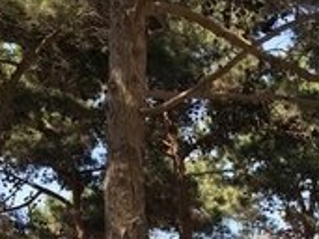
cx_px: 321
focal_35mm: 84
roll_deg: +0.3
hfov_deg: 22.4
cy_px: 409
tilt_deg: +1.6
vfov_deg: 15.5
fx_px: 774
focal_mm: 4.15
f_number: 2.2
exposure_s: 1/348
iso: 25
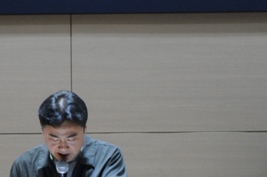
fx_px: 2462
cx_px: 57
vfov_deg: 4.1
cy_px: 132
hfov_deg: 6.2
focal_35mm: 332
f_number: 5.6
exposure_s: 1/30
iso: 1100
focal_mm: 85
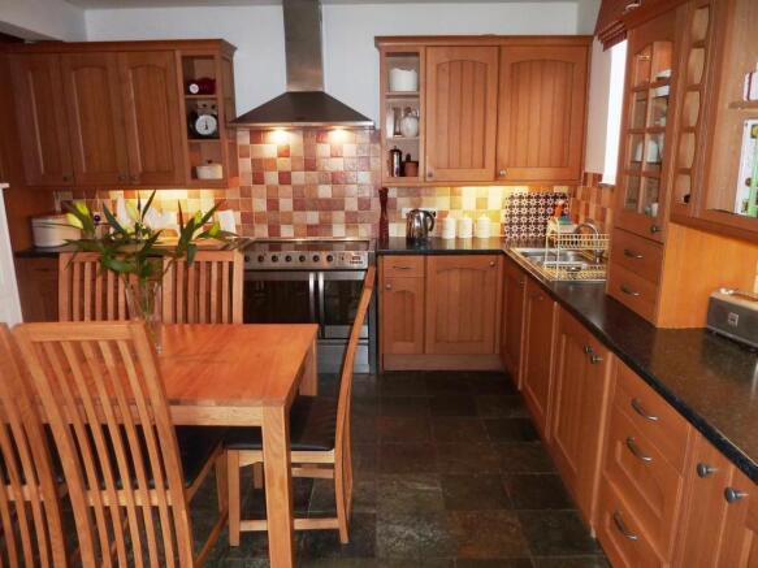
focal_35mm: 25
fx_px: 547
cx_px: 379
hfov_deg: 69.4
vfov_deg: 54.9
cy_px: 284
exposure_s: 1/30
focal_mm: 4.1
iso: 80
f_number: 3.3
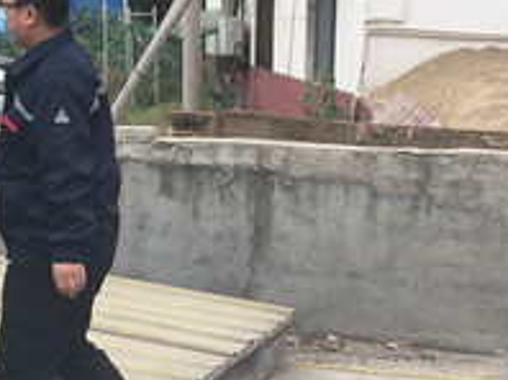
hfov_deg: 22.3
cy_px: 249
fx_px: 1290
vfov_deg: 16.7
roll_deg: -2.7
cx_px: 244
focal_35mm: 88
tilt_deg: -9.3
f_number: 2.2
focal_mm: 4.15
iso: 25
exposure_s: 1/466
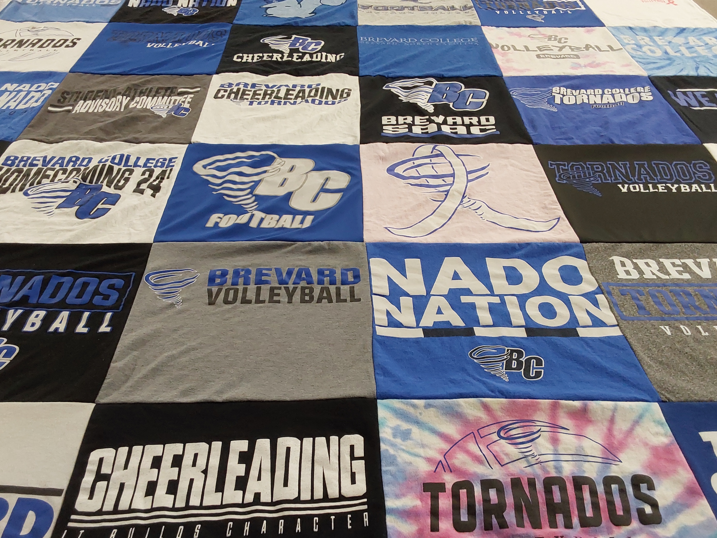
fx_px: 684
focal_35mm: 33
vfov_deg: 42.8
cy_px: 311
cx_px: 346
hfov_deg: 55.3
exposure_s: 1/60
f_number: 1.9
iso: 100
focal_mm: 2.91
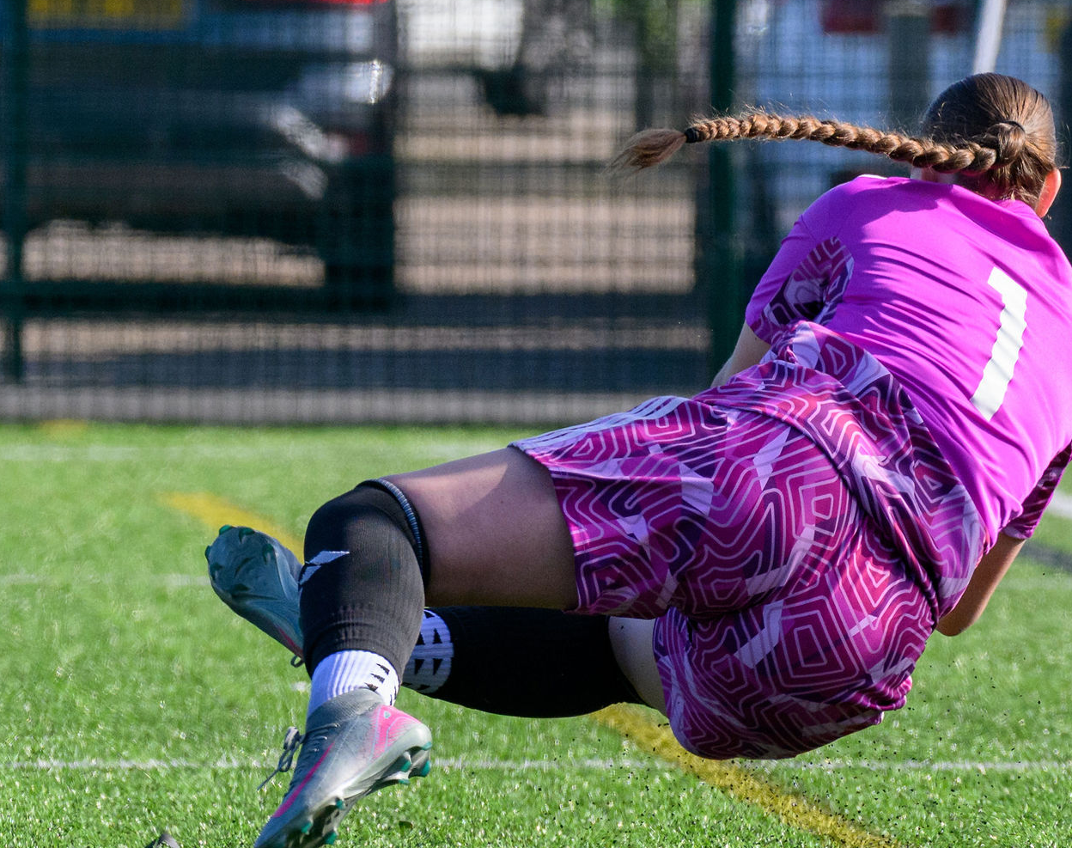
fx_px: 32850
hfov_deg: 1.9
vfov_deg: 1.5
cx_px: 786
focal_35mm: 1040
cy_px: 452
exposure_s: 1/2000
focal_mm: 270
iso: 800
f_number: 5.3
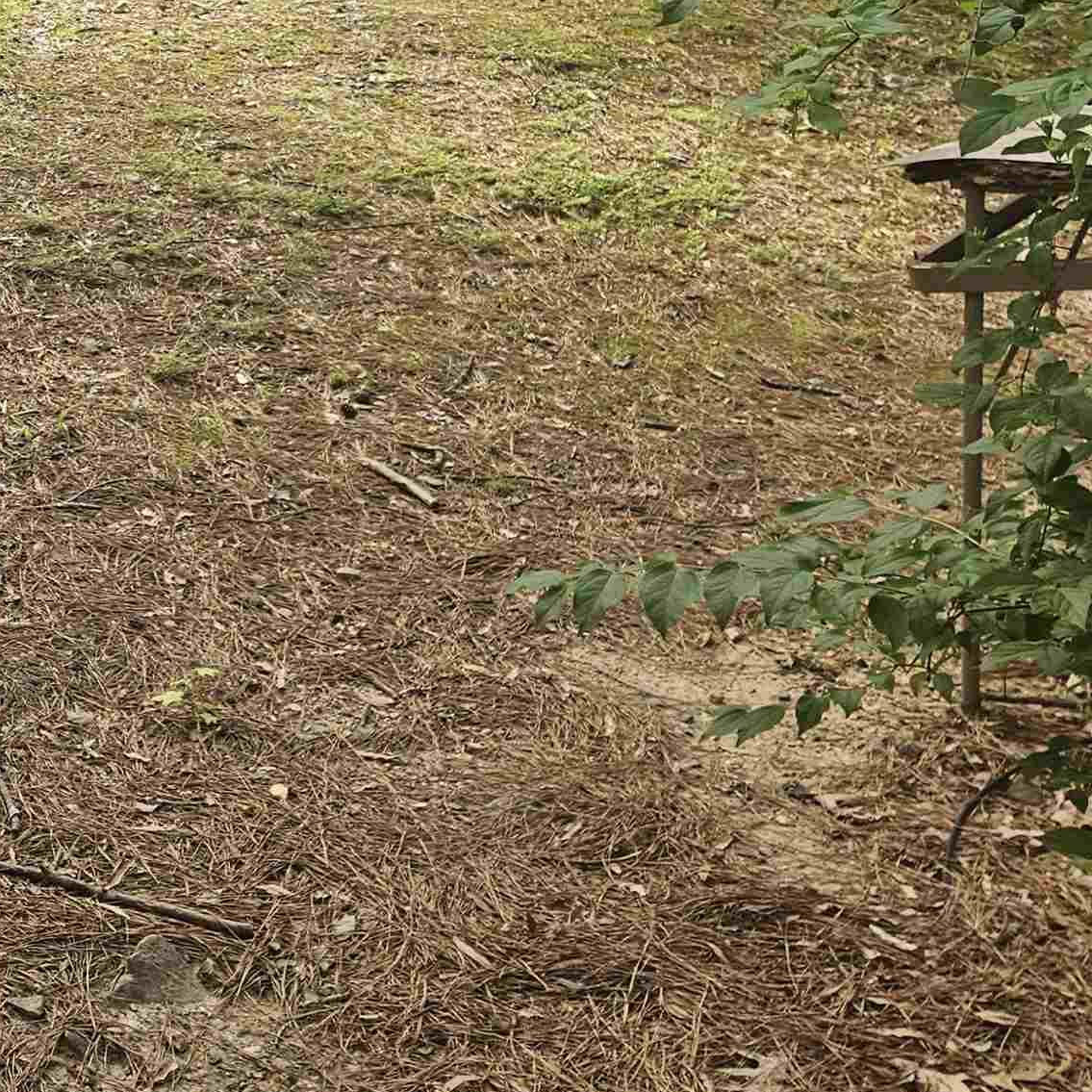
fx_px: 1963
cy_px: 198
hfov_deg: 27.5
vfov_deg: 30.2
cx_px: -209
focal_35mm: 55
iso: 32
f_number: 1.8
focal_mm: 5.4
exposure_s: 1/180
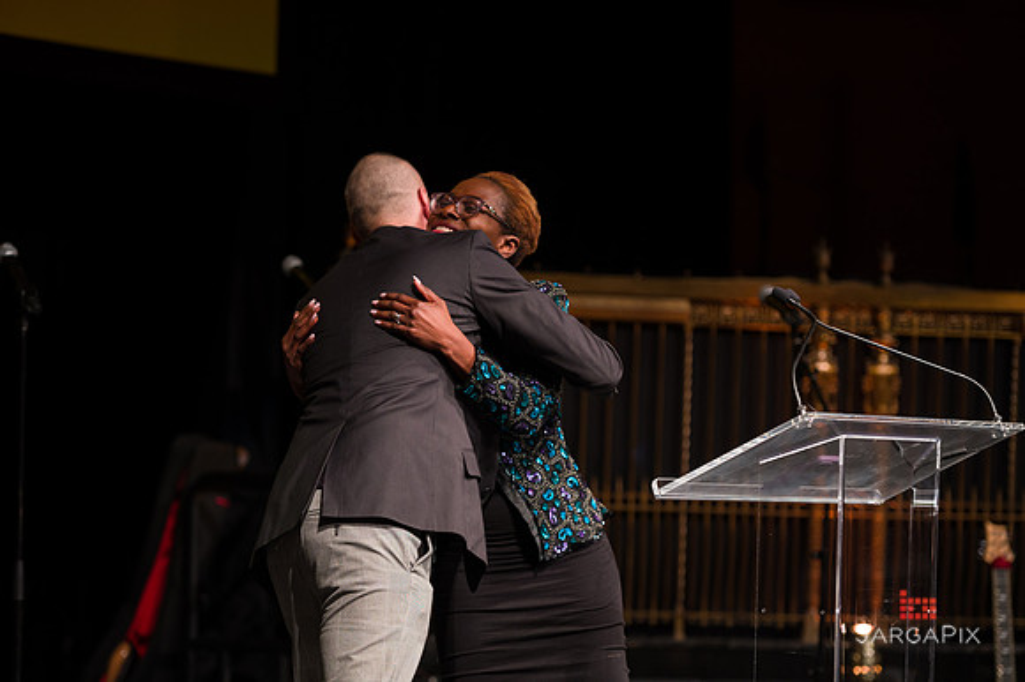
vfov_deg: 10.5
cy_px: 341
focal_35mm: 130
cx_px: 512
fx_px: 3699
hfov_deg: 15.8
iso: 1600
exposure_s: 1/200
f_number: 3.2
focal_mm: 130
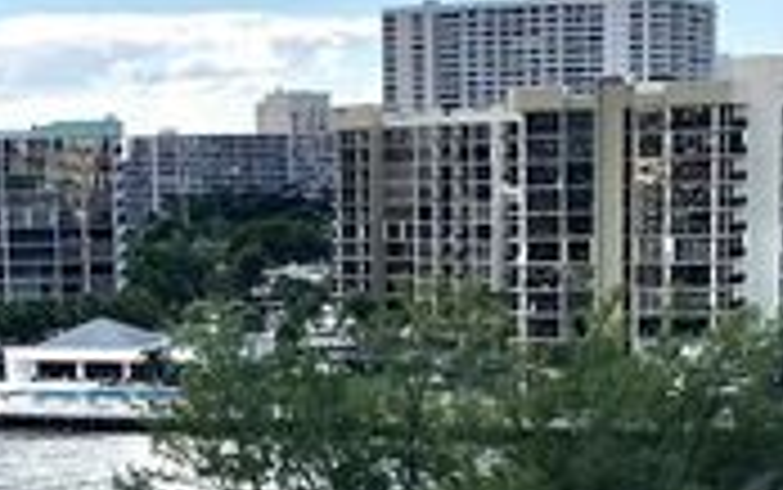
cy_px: 562
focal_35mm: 109
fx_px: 2327
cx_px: 261
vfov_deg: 11.8
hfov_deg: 19.0
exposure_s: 1/2208
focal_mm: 4
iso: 20
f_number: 1.8
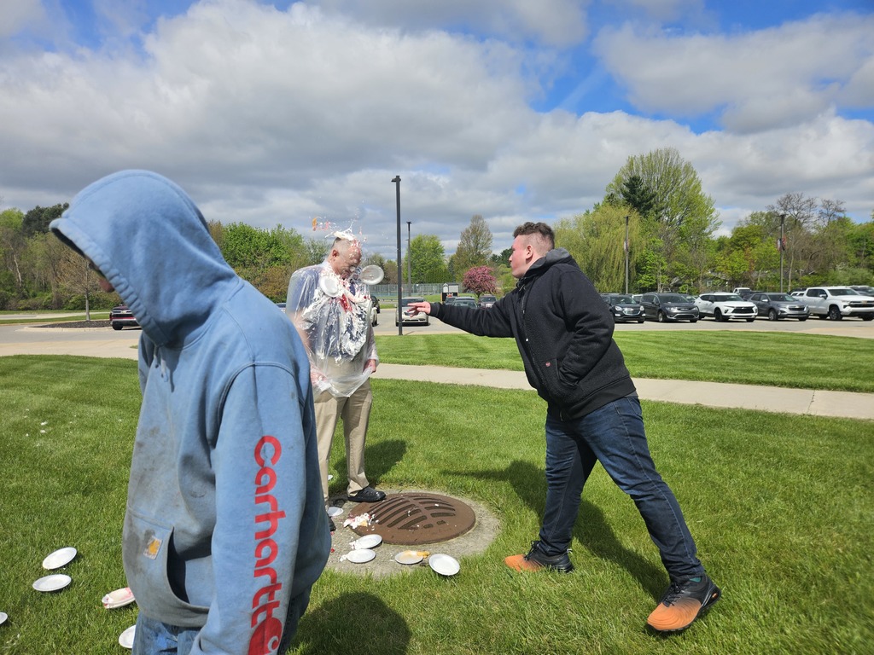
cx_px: 437
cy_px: 328
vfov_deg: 58.9
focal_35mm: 23
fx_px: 581
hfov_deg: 73.9
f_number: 1.8
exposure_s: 1/2060
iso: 25
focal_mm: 5.4
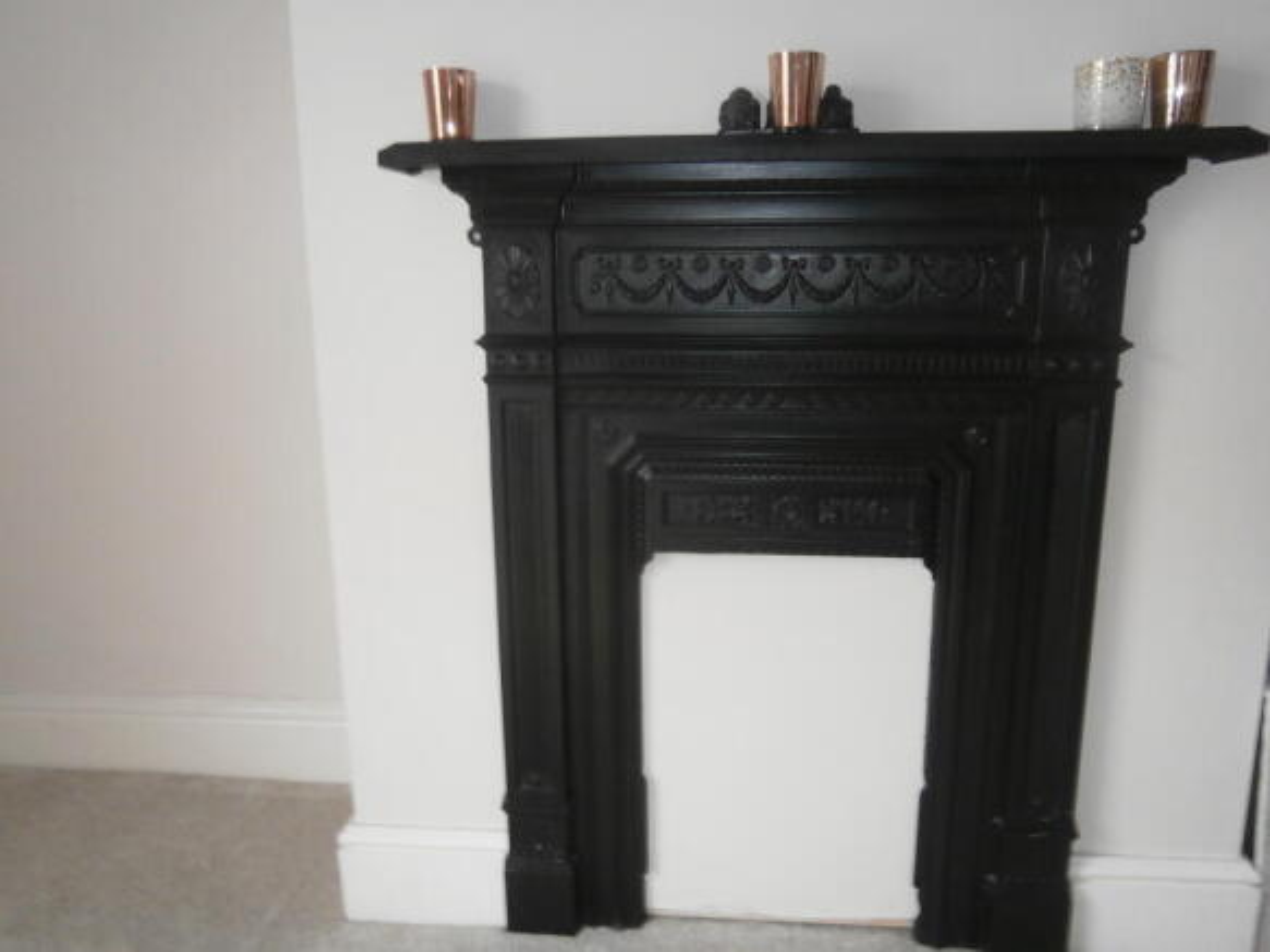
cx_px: 635
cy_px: 476
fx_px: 954
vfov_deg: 53.0
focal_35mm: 26
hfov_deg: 67.3
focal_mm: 4.7
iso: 200
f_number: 2.8
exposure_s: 1/30
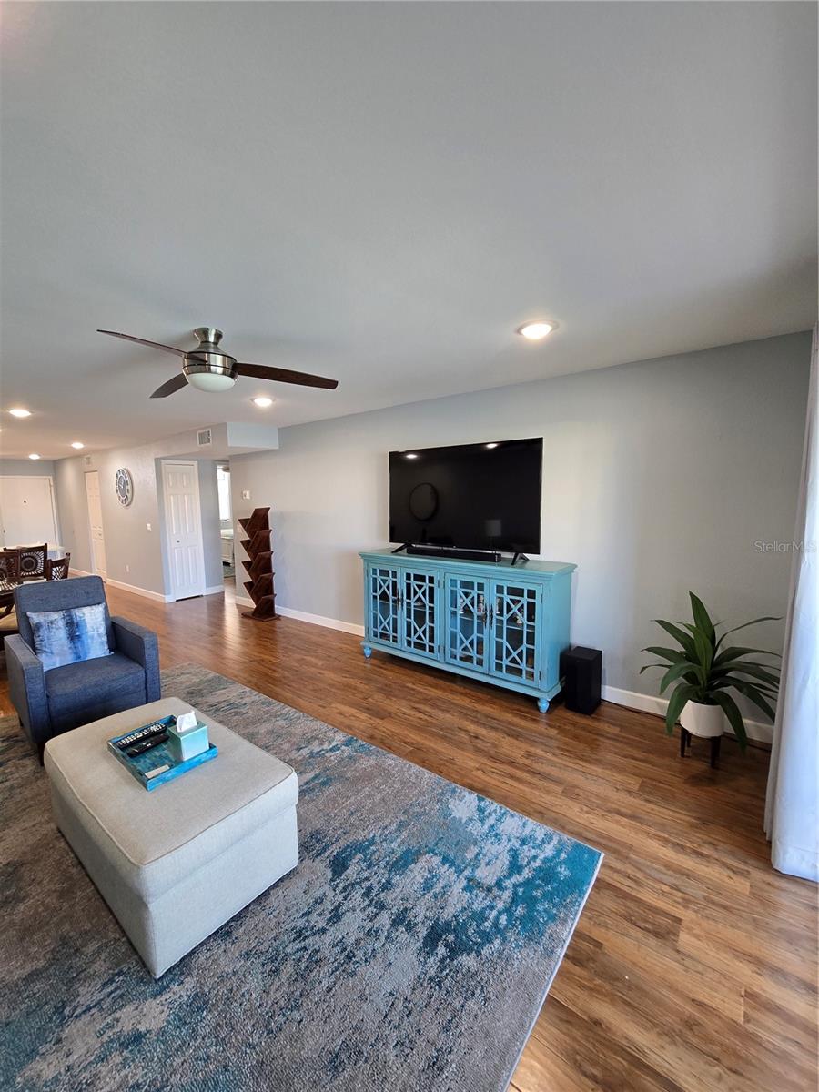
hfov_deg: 89.9
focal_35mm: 13
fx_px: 410
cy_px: 546
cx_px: 410
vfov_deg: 106.2
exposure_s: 1/60
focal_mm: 2.2
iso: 125
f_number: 2.2
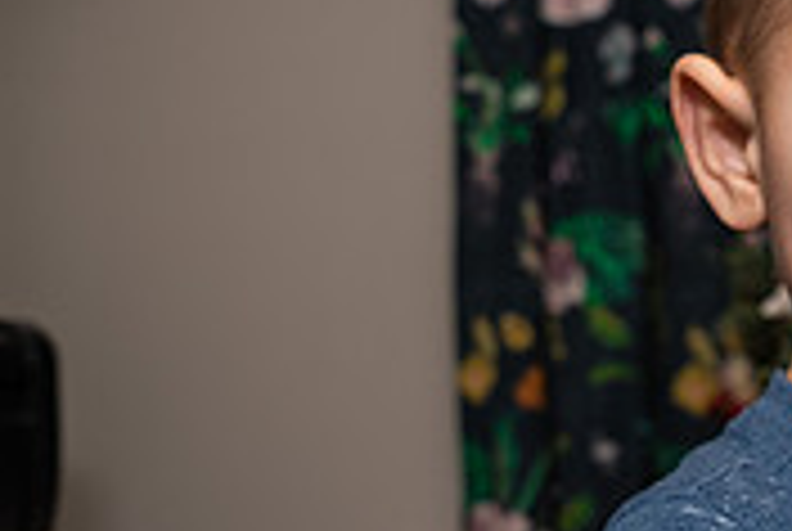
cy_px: 511
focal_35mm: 79
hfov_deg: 24.0
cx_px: 868
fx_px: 1741
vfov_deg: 17.0
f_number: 4
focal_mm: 24
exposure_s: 1/250
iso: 200
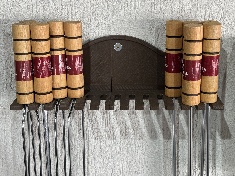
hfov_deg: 36.8
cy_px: 88
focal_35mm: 52
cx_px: 118
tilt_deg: -14.5
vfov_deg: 28.0
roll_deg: +0.0
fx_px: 353
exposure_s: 1/40
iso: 160
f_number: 1.6
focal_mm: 5.96
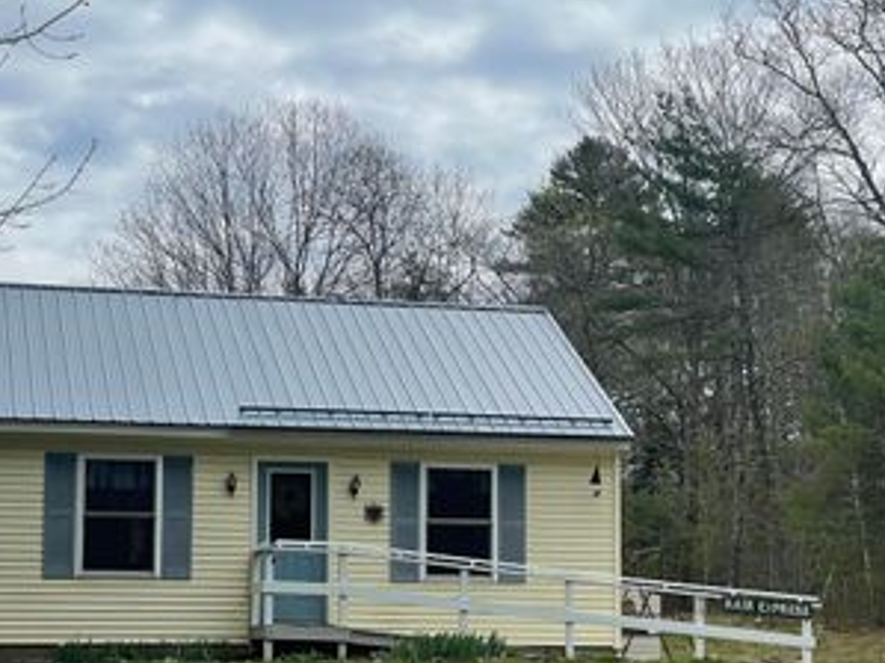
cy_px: 460
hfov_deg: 22.5
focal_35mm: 87
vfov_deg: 16.9
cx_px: 500
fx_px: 2223
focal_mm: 6
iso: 25
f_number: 2
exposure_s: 1/2660
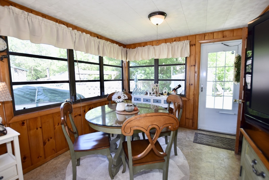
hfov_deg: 100.4
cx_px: 134
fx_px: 112
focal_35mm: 15
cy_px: 90
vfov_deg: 77.3
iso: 400
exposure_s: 1/125
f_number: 5.6
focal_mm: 10
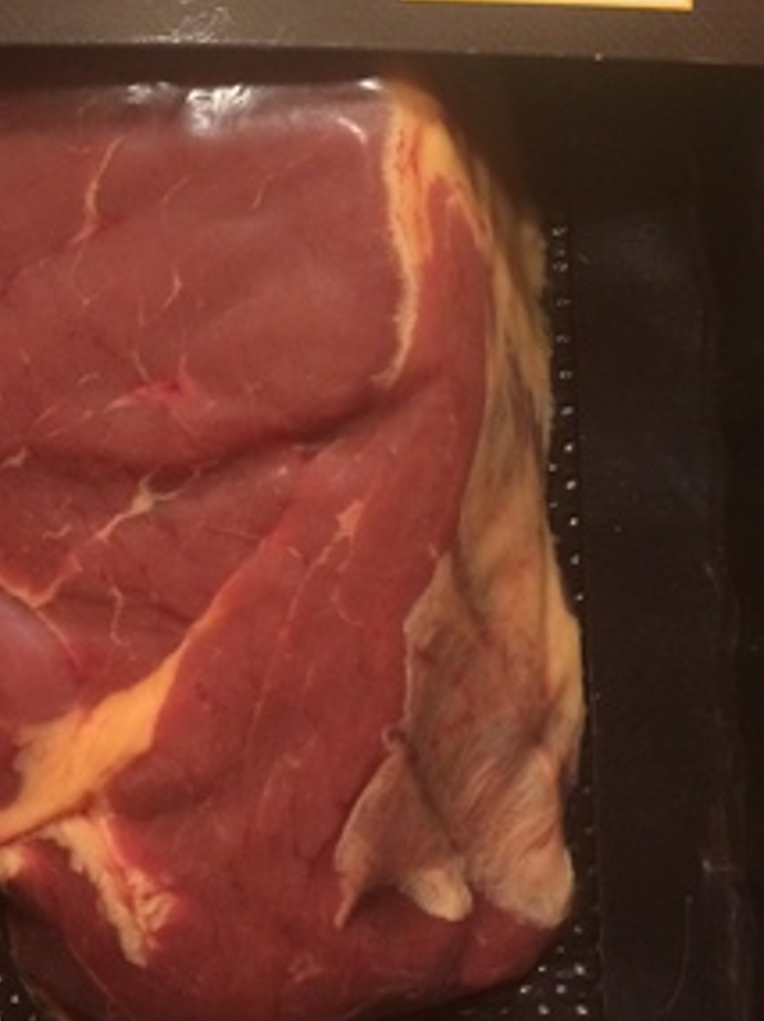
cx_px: 164
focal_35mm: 56
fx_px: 1650
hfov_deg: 25.7
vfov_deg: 33.4
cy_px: 205
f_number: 2.2
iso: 160
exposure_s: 1/30
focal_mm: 4.12
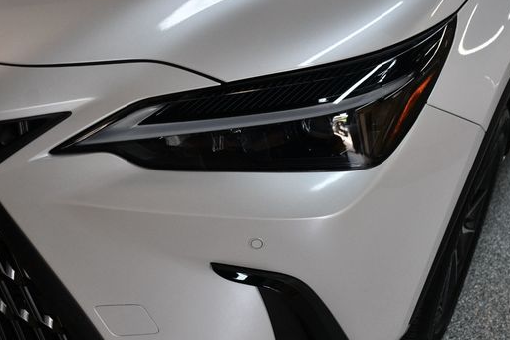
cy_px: 193
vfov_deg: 29.8
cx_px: 252
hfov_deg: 43.6
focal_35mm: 45
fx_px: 637
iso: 640
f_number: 3.8
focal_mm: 24
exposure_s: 1/250
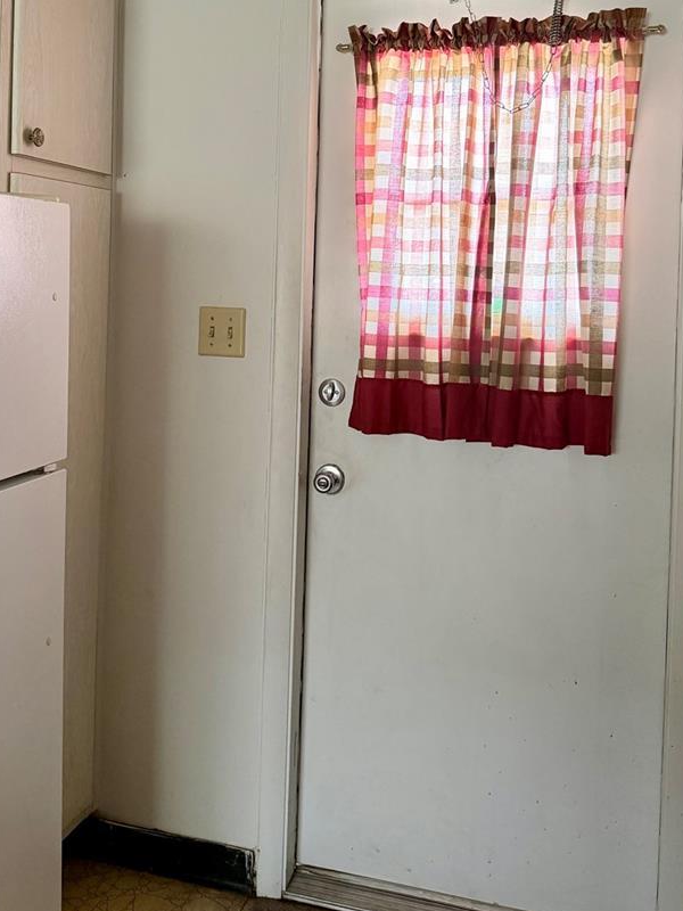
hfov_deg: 39.6
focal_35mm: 36
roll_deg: -2.9
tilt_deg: +0.1
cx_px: 319
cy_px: 281
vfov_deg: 50.1
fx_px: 947
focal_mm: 6.76
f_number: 1.78
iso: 320
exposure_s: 1/60
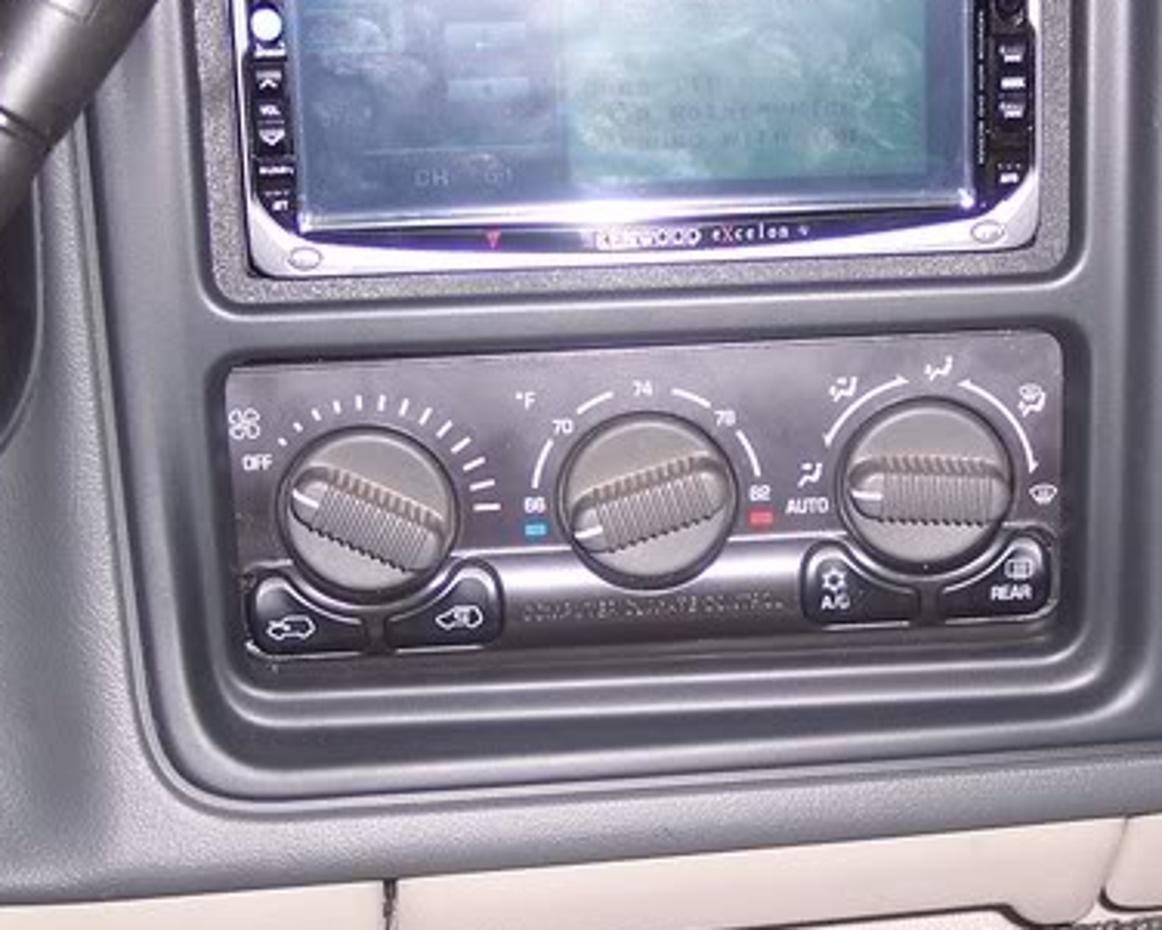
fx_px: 2786
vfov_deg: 18.9
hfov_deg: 23.5
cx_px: 748
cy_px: 535
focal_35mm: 81
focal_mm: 8
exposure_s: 1/60
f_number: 2.8
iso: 100
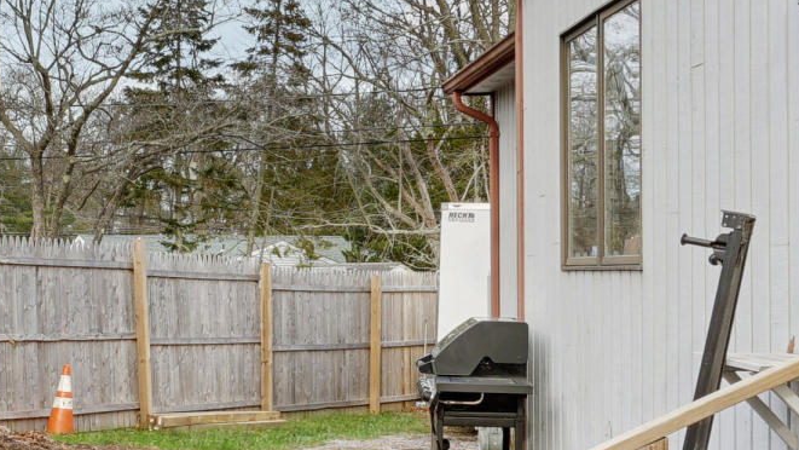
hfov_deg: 26.9
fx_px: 1610
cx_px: 77
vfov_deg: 15.9
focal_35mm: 76
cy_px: 275
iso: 100
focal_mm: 16
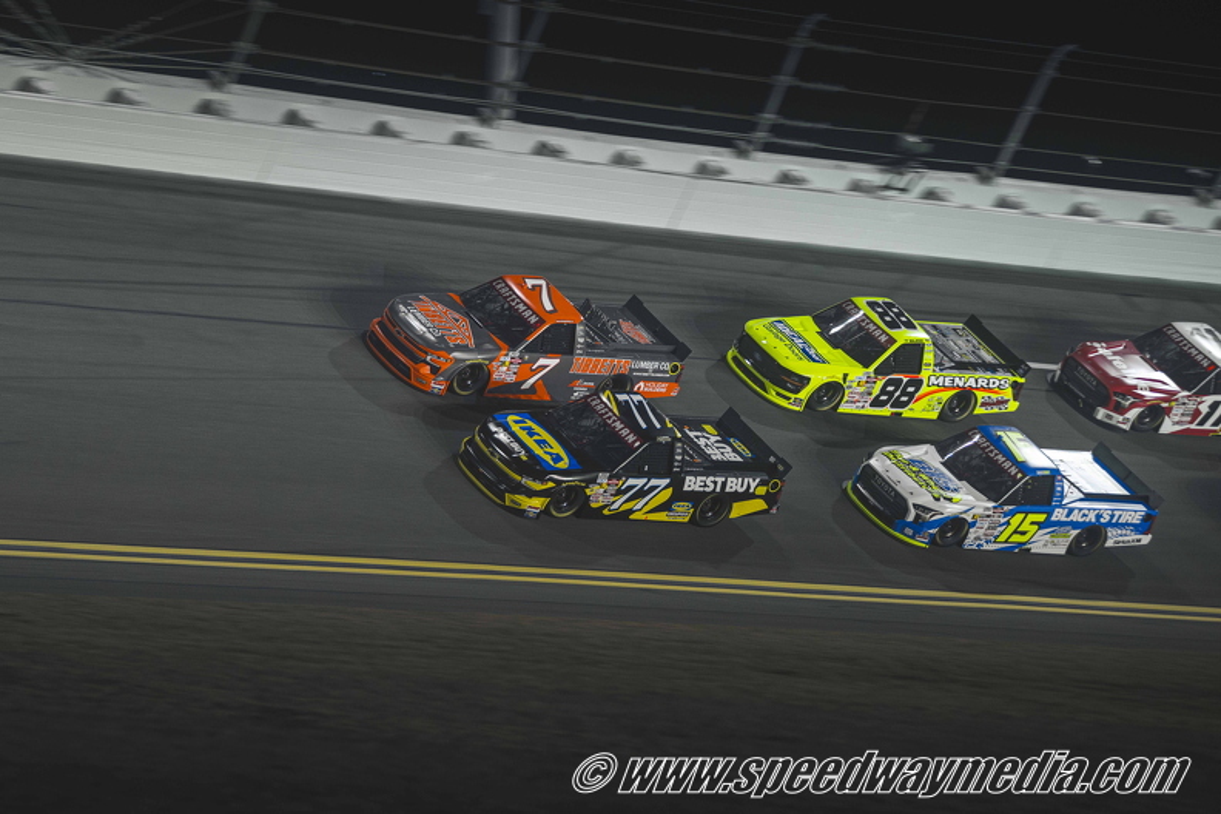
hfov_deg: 18.3
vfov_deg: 12.2
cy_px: 407
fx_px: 3798
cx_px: 610
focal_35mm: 112
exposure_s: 1/320
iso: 1000
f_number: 2.8
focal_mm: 112
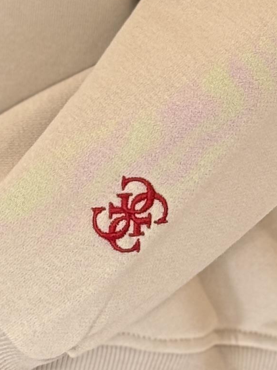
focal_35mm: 251
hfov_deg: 5.9
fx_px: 2679
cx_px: 25
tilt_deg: -15.3
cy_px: -283
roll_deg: +0.0
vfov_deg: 7.7
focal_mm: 6.76
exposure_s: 1/61
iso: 100
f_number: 1.78
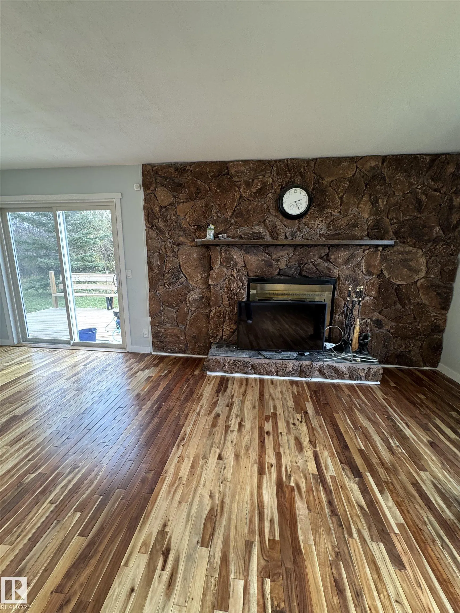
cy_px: 306
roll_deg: -0.2
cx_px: 230
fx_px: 248
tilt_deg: -10.8
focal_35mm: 14
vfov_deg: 102.1
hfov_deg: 85.7
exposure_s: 1/60
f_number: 2.2
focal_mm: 2.22
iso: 250
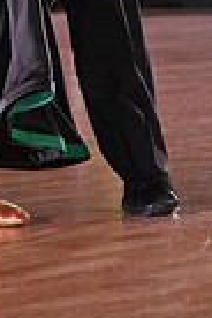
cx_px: -50
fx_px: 2747
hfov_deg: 4.4
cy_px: -196
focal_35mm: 311
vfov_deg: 6.5
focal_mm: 74
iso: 1250
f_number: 4
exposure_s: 1/500
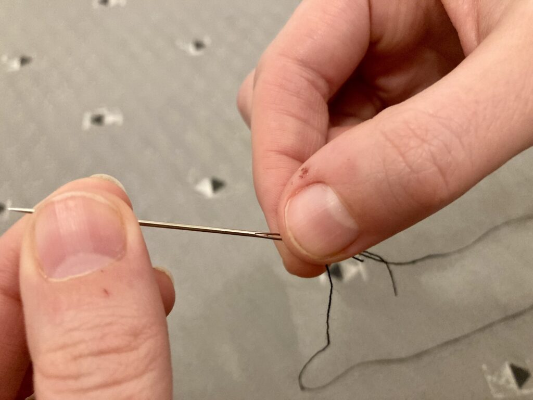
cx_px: 266
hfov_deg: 63.4
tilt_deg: -55.6
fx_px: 431
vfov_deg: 49.7
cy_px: 200
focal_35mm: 28
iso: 320
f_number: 1.8
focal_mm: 3.99
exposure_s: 1/60
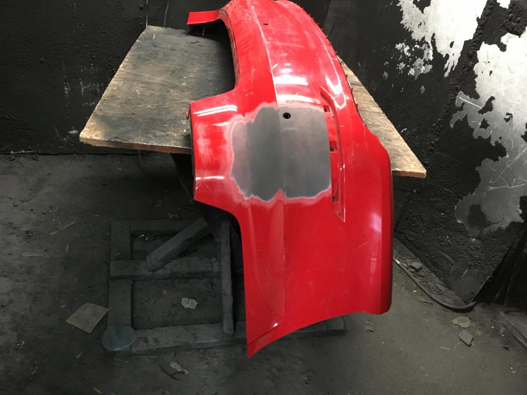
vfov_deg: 48.2
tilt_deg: -31.5
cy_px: 198
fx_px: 442
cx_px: 264
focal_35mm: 29
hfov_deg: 61.7
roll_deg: -12.0
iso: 200
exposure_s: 1/15
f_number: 2.2
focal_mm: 4.15
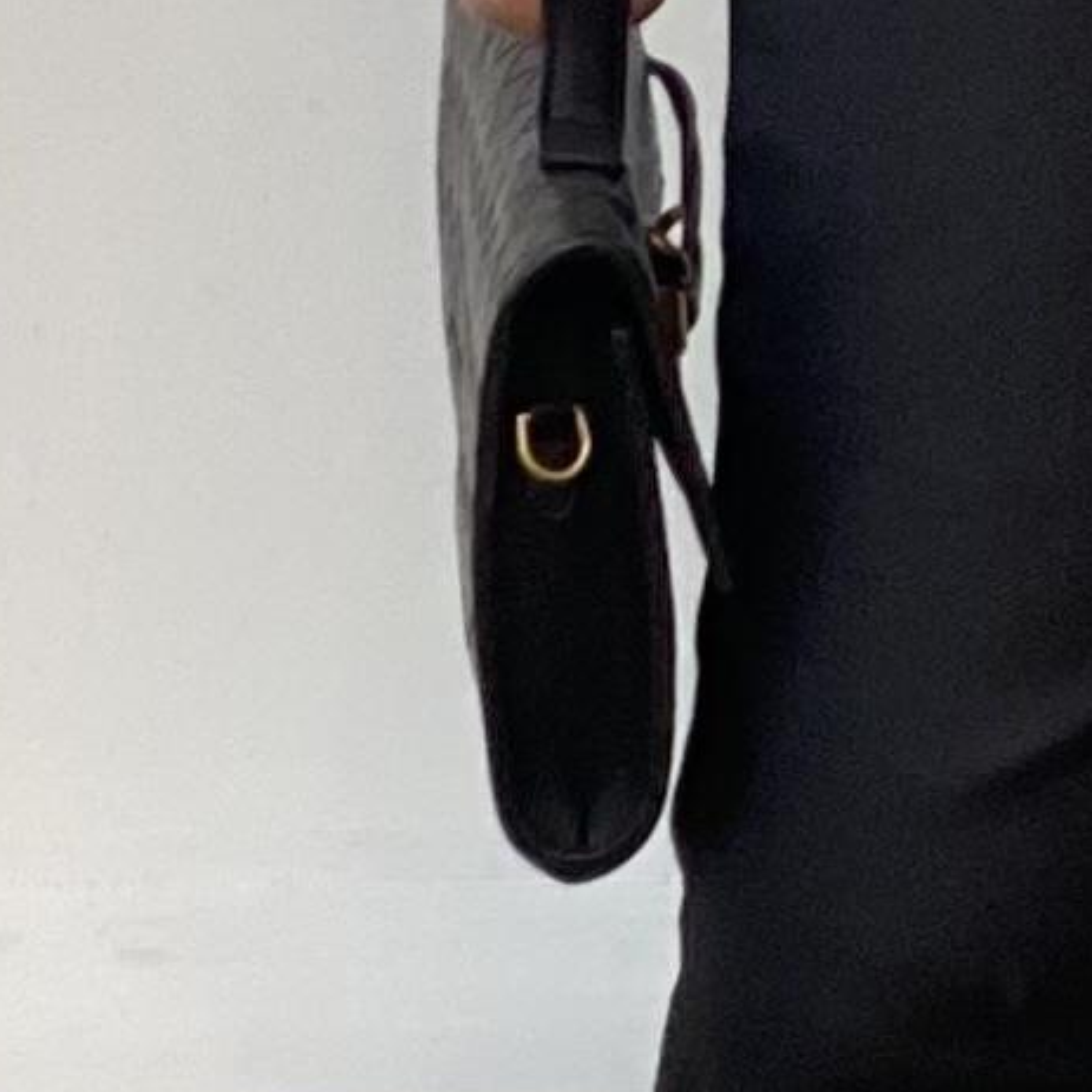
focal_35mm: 390
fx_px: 13919
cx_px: 1482
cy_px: -366
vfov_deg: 4.5
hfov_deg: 4.5
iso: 80
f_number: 2
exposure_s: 1/100
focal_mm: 6
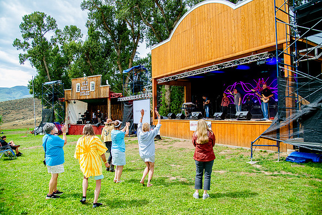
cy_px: 108
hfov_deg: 73.8
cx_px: 161
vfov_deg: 53.1
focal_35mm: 24
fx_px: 215
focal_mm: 24
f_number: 5
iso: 200
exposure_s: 1/250
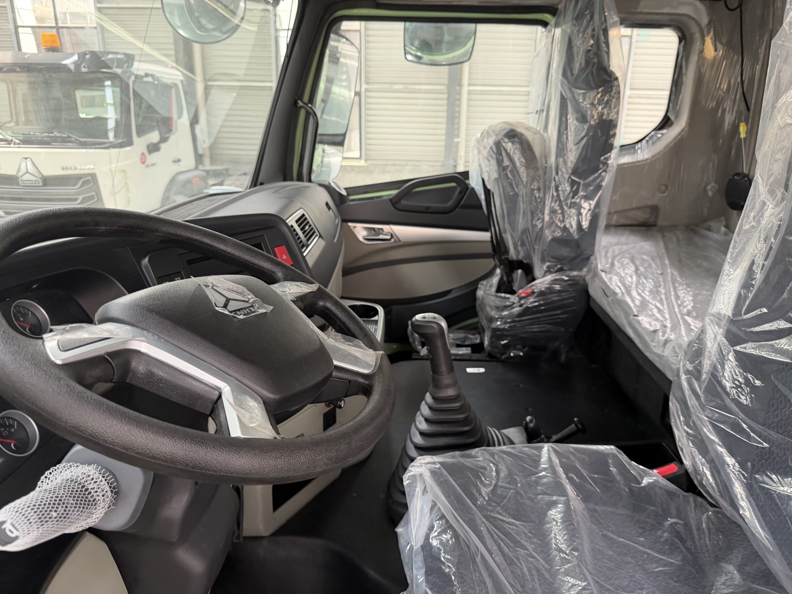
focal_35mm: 24
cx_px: 396
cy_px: 297
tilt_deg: -18.4
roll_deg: -0.9
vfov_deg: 56.8
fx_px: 549
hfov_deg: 71.6
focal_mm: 6.76
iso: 200
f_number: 1.78
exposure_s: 1/76
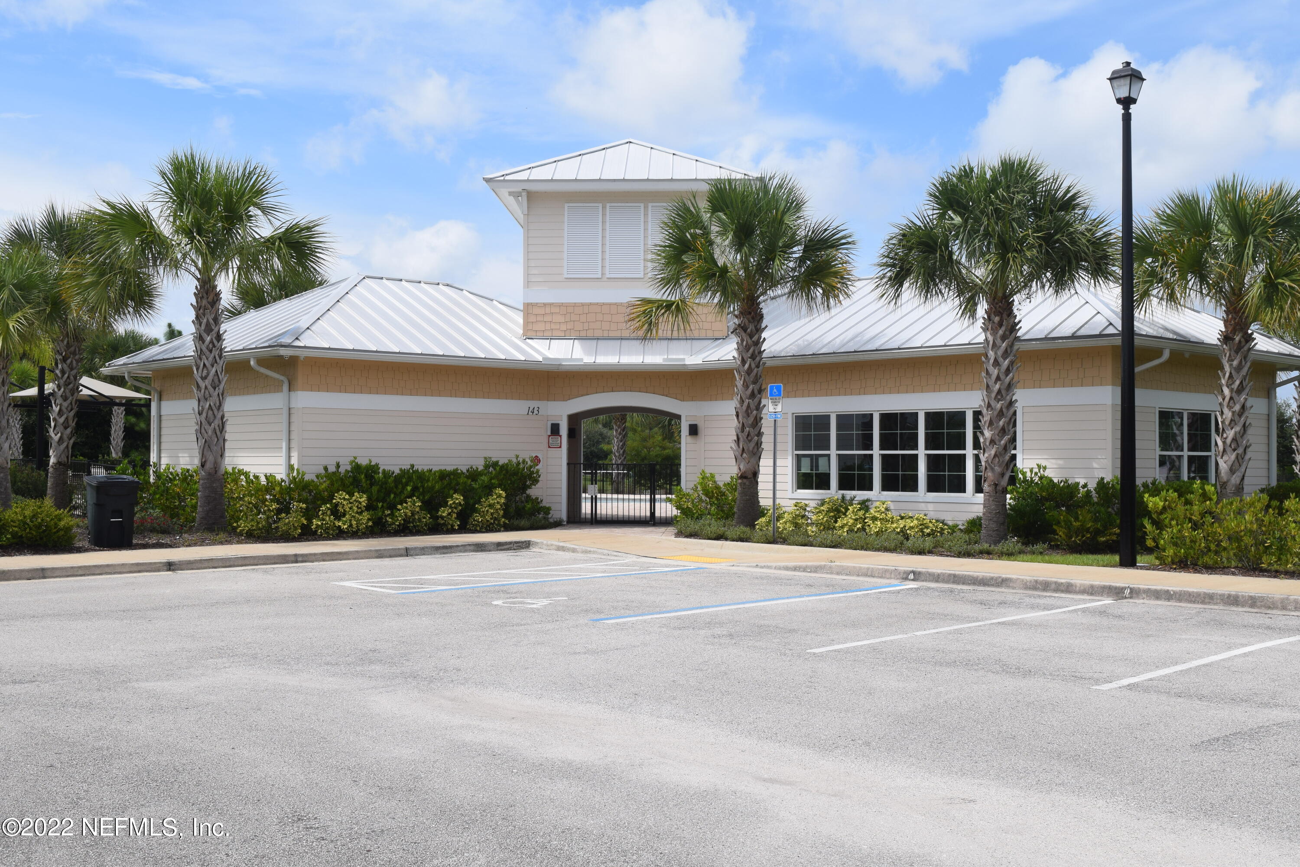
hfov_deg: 47.9
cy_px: 434
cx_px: 650
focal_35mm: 40
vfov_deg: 33.0
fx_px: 1462
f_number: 11
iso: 200
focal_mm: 27
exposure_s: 1/500
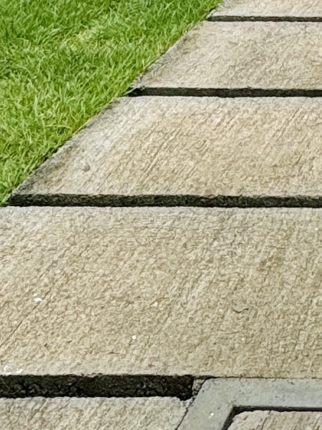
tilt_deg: -3.0
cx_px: 558
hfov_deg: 14.1
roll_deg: +0.2
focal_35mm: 94
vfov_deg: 17.9
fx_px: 1167
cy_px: -270
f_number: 2.2
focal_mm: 2.22
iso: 50
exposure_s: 1/932
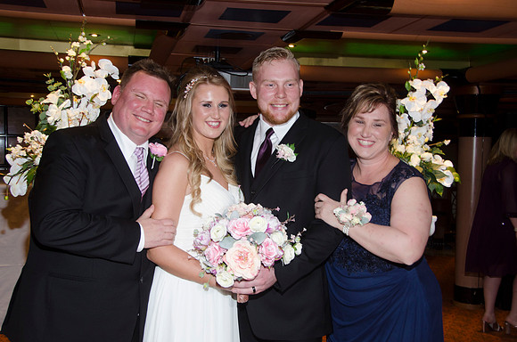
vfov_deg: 28.8
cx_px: 258
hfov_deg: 42.4
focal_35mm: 46
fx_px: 666
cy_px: 171
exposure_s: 1/60
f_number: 5.6
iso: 400
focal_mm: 31
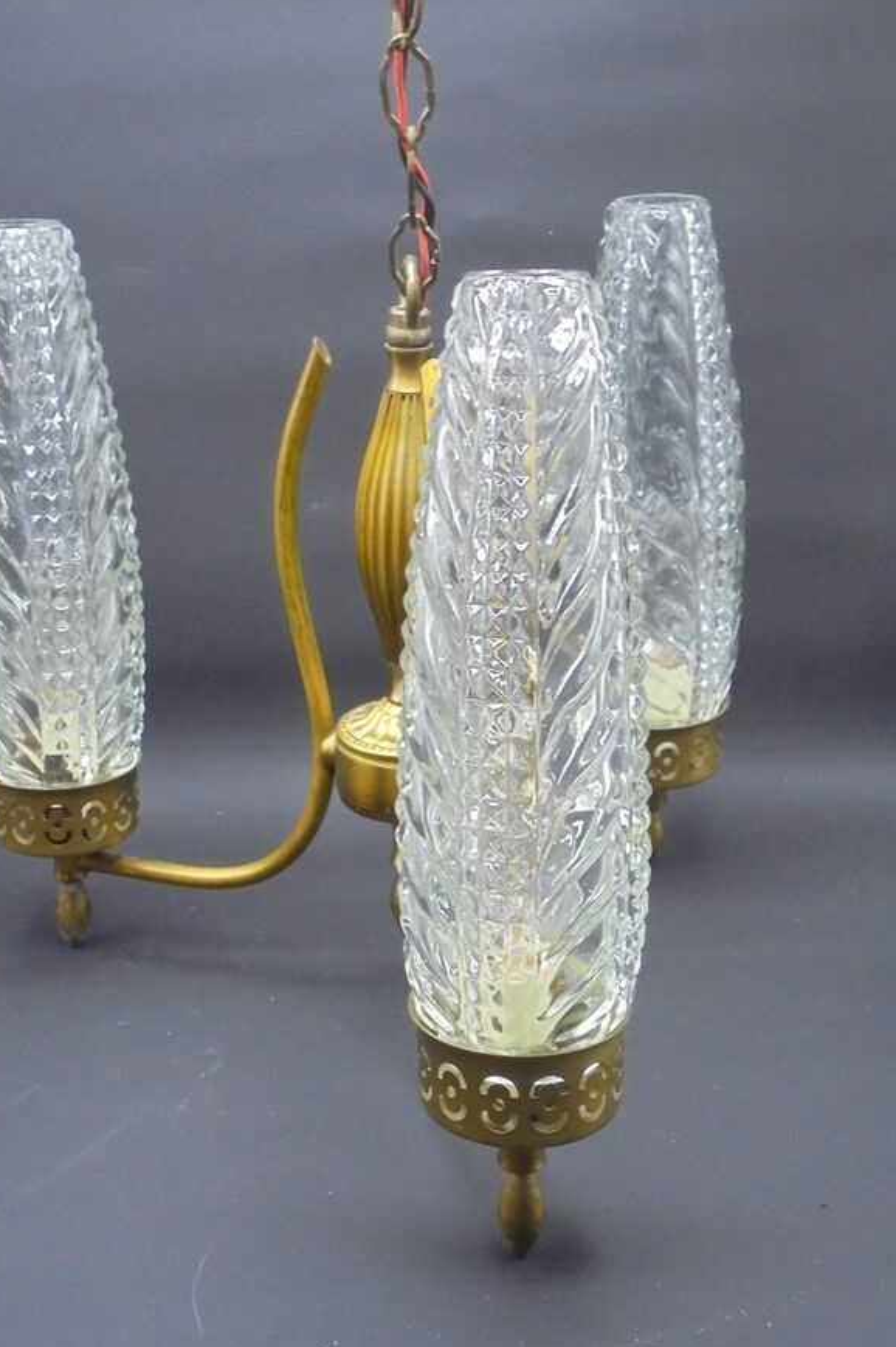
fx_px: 1532
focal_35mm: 41
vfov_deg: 47.4
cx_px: 381
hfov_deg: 32.6
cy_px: 686
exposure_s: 1/30
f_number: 4.2
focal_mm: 6.9
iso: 400
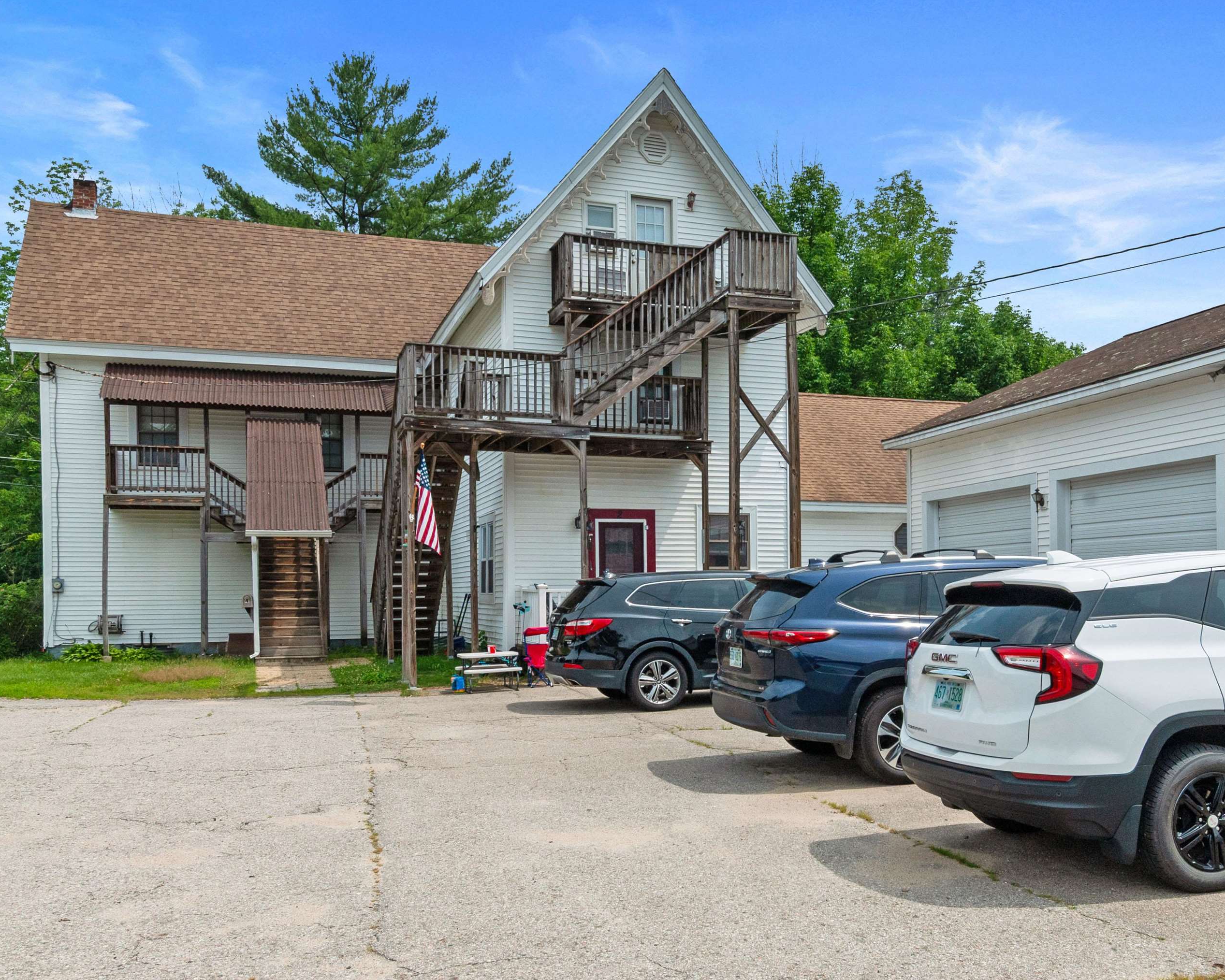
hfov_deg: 44.6
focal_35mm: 41
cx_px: 725
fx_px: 1487
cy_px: 495
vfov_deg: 36.5
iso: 200
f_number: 11
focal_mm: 24
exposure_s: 1/350
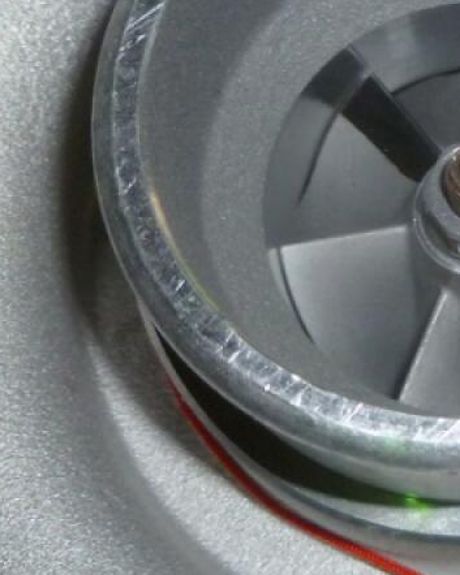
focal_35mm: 99
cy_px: 238
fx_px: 1687
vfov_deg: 19.4
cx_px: 655
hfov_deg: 14.6
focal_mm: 5
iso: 160
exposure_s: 1/30
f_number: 3.3
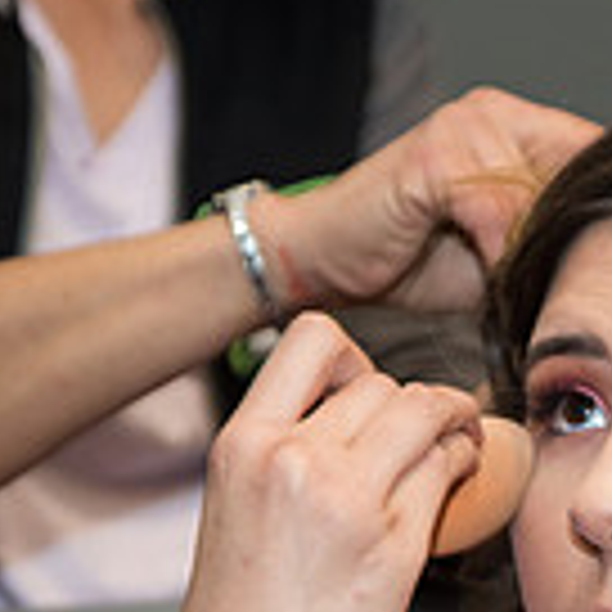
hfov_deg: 7.8
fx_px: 4481
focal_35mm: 224
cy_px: 659
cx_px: 612
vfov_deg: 7.8
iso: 400
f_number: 2.8
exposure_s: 1/100
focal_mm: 62
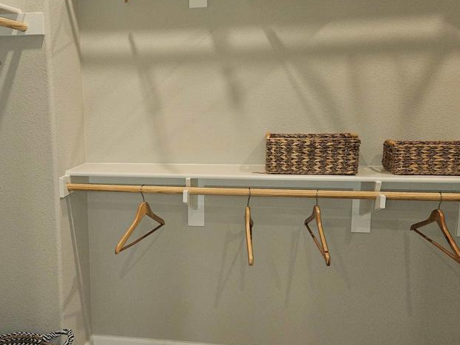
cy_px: 171
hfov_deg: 48.4
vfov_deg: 37.7
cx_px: 165
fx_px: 505
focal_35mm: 38
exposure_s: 1/40
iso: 100
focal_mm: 5.4
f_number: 1.8
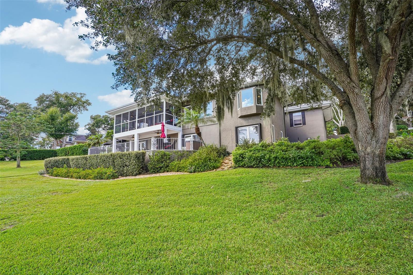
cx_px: 206
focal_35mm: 17
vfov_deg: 70.4
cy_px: 138
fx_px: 195
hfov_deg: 93.3
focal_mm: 17
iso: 160
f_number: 20
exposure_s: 1/13
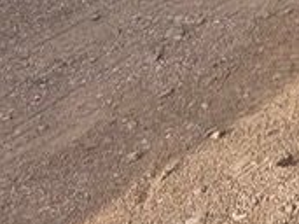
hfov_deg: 7.9
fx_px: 1554
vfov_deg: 7.7
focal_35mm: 180
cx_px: 1117
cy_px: -310
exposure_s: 1/4405
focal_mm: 6.76
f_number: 1.78
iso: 80
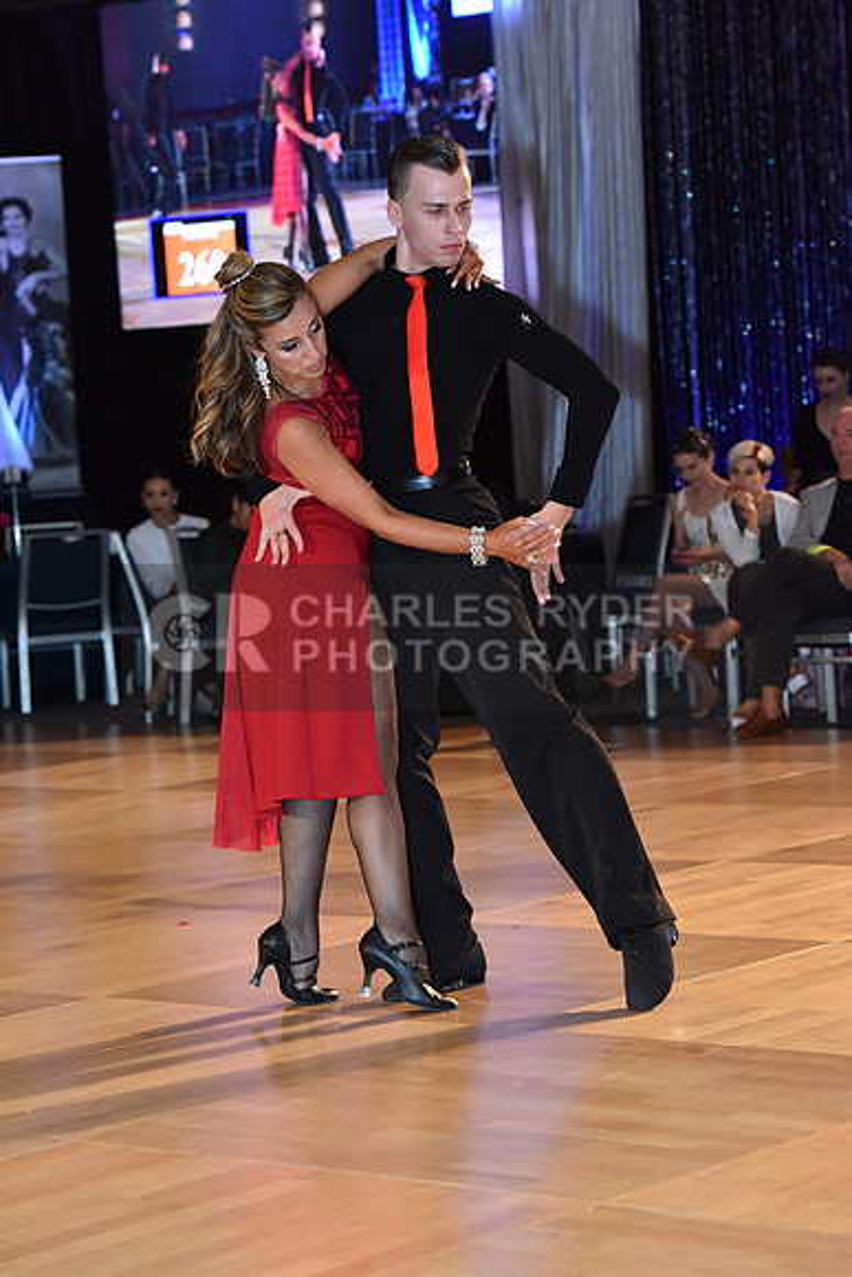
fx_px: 3548
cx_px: 426
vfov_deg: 20.4
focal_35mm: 100
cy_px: 638
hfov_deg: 13.7
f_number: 5
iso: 2000
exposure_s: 1/250
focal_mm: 100
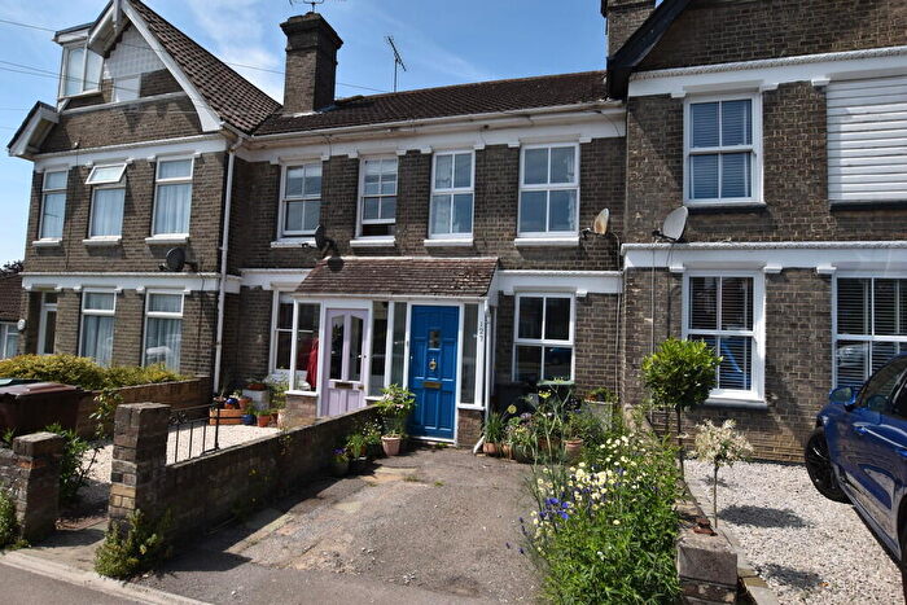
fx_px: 454
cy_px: 302
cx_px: 454
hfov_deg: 90.0
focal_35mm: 18
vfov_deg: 67.4
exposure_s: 1/200
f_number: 8
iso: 100
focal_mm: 12
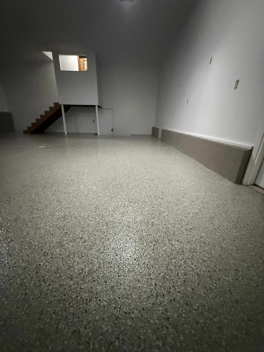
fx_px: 142
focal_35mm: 14
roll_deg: -1.1
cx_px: 132
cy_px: 176
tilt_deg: -17.8
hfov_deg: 85.7
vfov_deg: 102.1
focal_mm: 2.22
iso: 1600
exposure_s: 1/40
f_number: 2.2
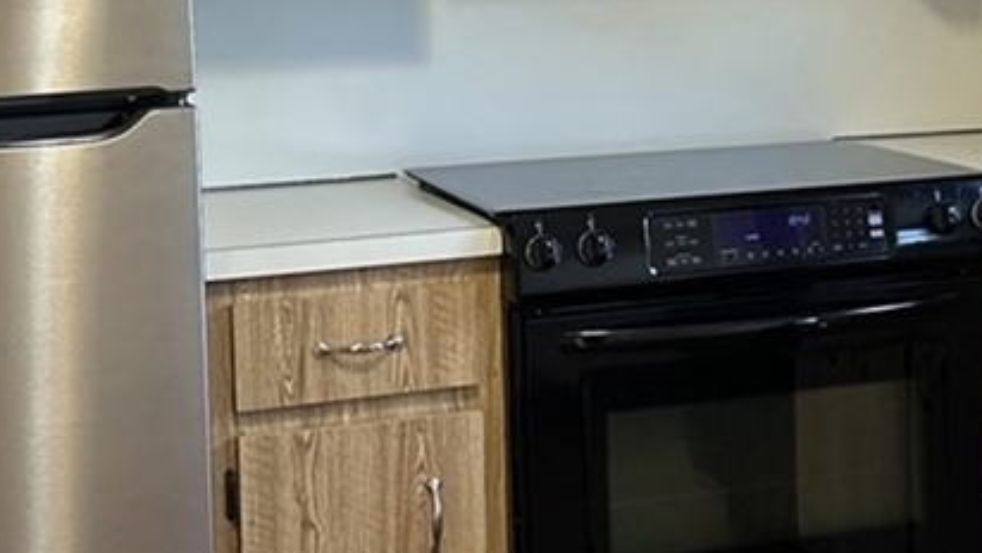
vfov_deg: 18.2
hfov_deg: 31.5
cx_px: 789
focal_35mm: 65
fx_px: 1693
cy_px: 35
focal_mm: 6.86
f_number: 1.78
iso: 320
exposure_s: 1/60
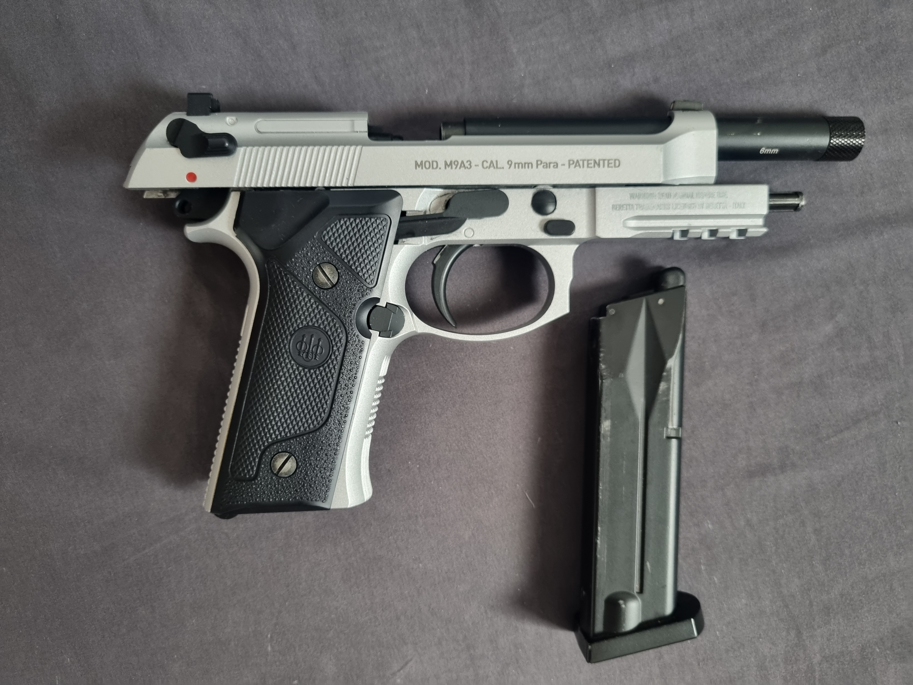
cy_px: 342
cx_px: 456
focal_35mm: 26
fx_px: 686
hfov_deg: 67.3
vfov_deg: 53.1
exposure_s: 1/50
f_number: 1.8
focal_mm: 5.4
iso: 320
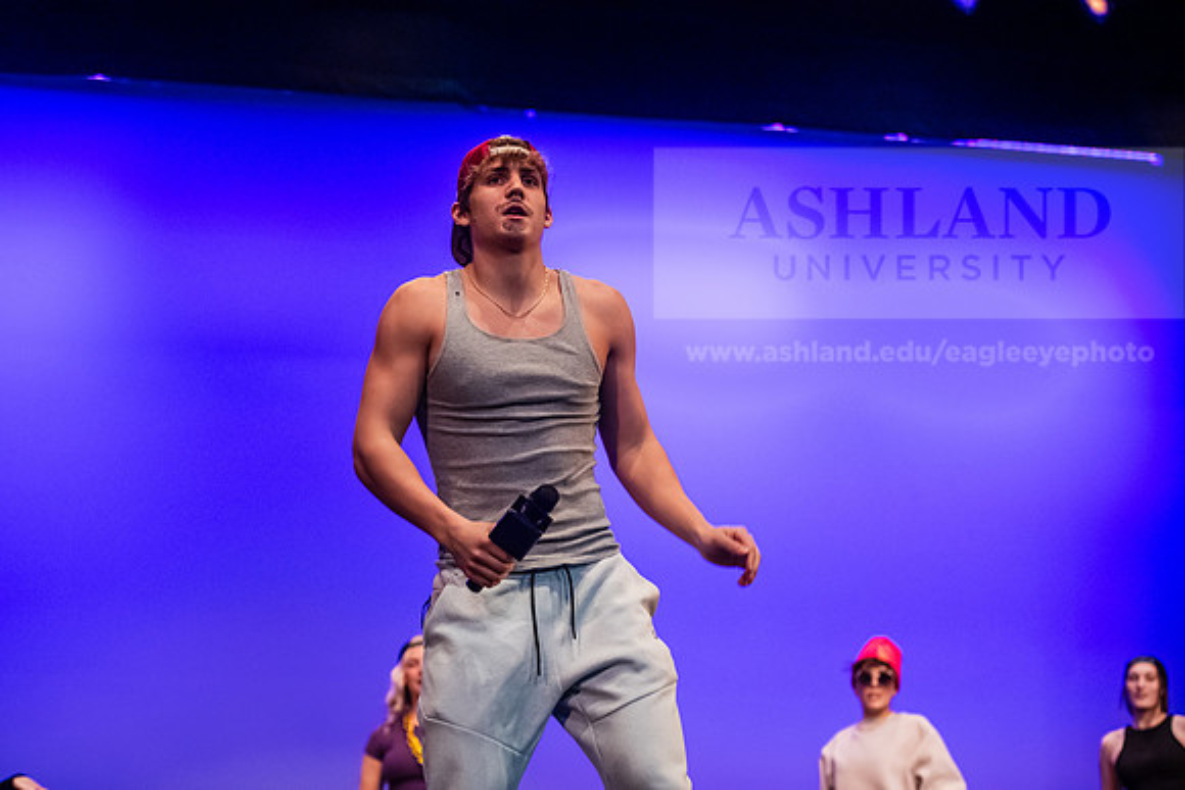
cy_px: 395
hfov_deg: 27.0
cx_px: 592
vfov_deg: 18.2
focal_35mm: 75
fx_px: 2469
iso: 4000
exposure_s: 1/320
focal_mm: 75
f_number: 3.2
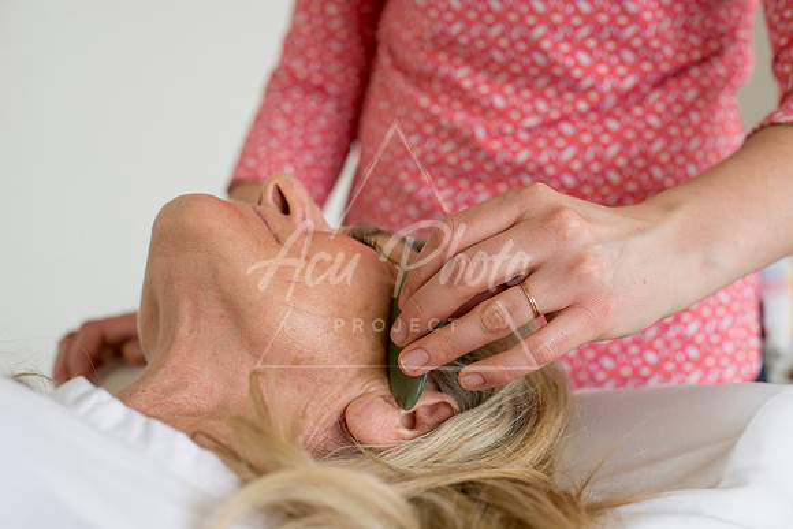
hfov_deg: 39.6
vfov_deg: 27.0
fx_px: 1102
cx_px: 396
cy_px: 264
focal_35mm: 50
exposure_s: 1/200
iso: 640
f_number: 5
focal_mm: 50
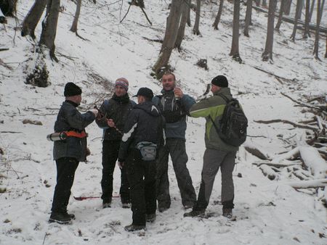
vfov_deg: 15.0
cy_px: 122
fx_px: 936
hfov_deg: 19.8
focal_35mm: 99
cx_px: 164
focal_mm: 16.5
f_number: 3.4
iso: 160
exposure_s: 1/100
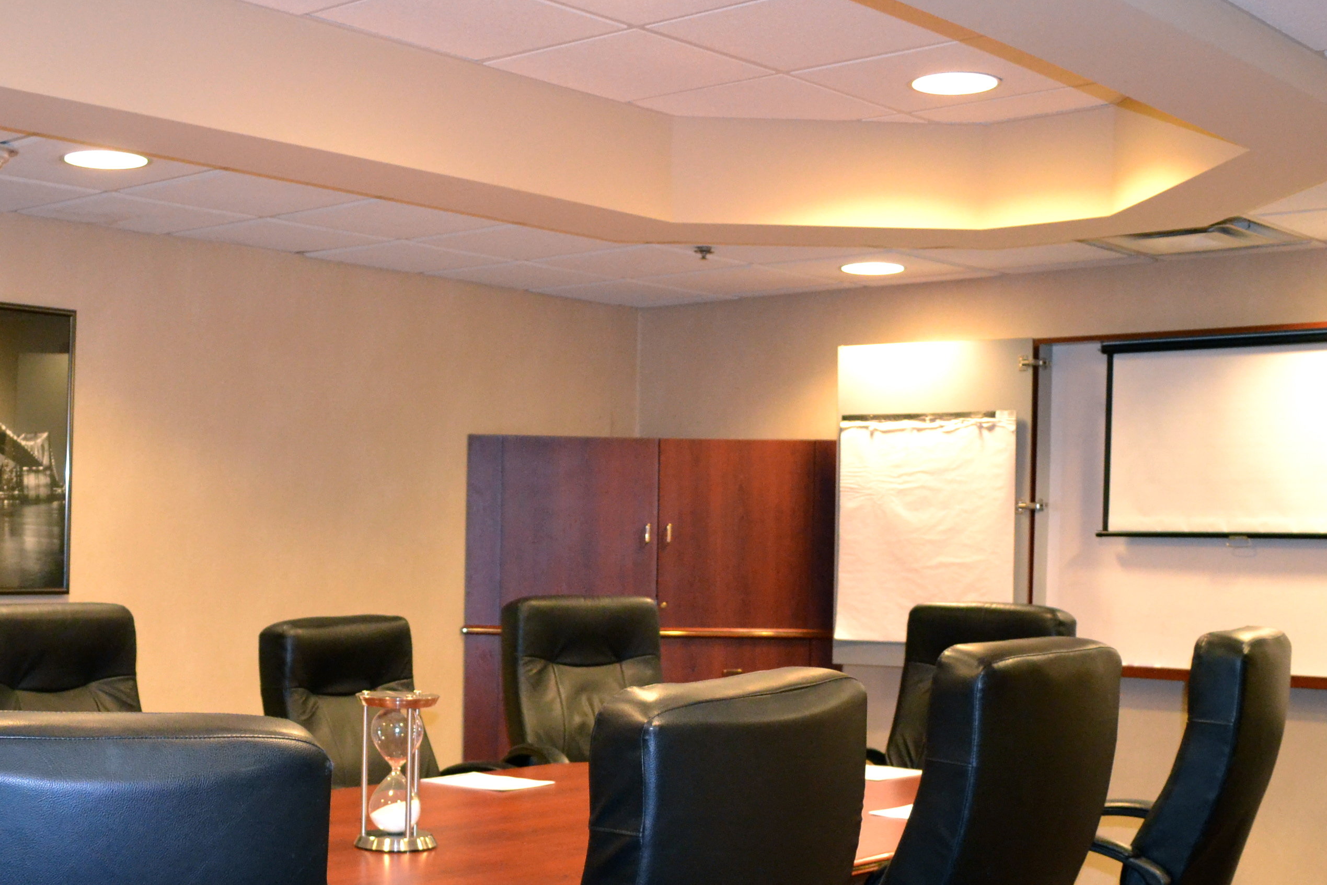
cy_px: 634
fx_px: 1806
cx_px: 477
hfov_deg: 40.0
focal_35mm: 49
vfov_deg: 27.2
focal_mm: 18
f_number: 3.5
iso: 1600
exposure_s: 1/60
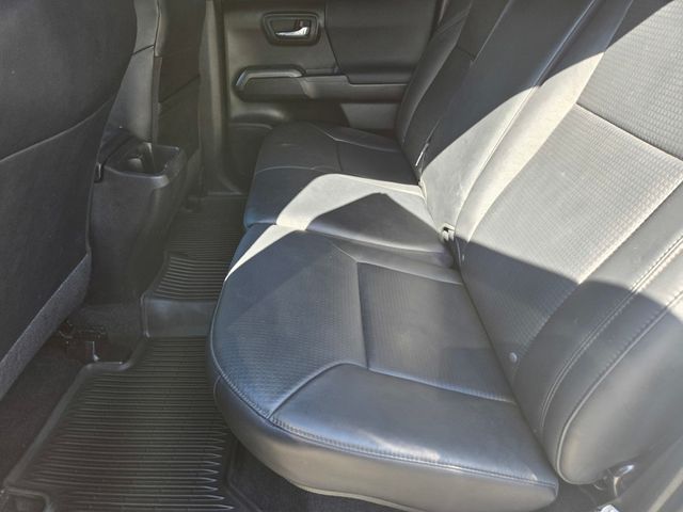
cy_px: 256
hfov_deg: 73.9
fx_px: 454
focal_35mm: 23
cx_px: 342
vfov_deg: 58.9
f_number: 1.8
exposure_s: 1/180
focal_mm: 5.4
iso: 80
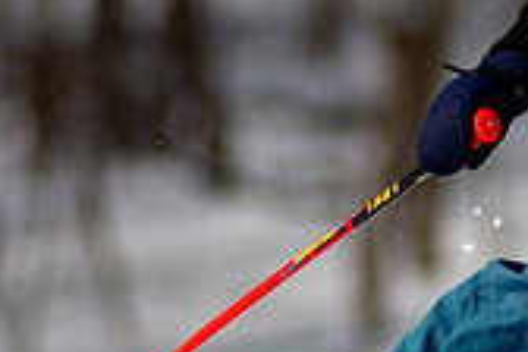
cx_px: 676
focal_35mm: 1710
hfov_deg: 1.2
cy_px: -38
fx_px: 25078
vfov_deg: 0.8
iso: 100
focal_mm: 300
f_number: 2.8
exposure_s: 1/6400
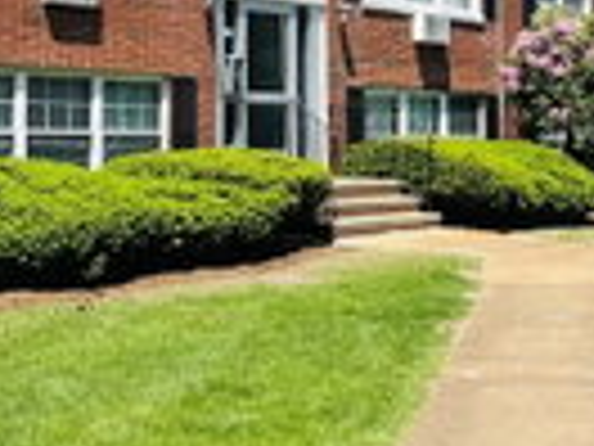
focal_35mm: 84
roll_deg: +0.9
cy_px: -77
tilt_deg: +9.3
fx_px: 1441
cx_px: 439
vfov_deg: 16.9
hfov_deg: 23.1
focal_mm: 5.1
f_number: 1.6
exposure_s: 1/2358
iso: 50
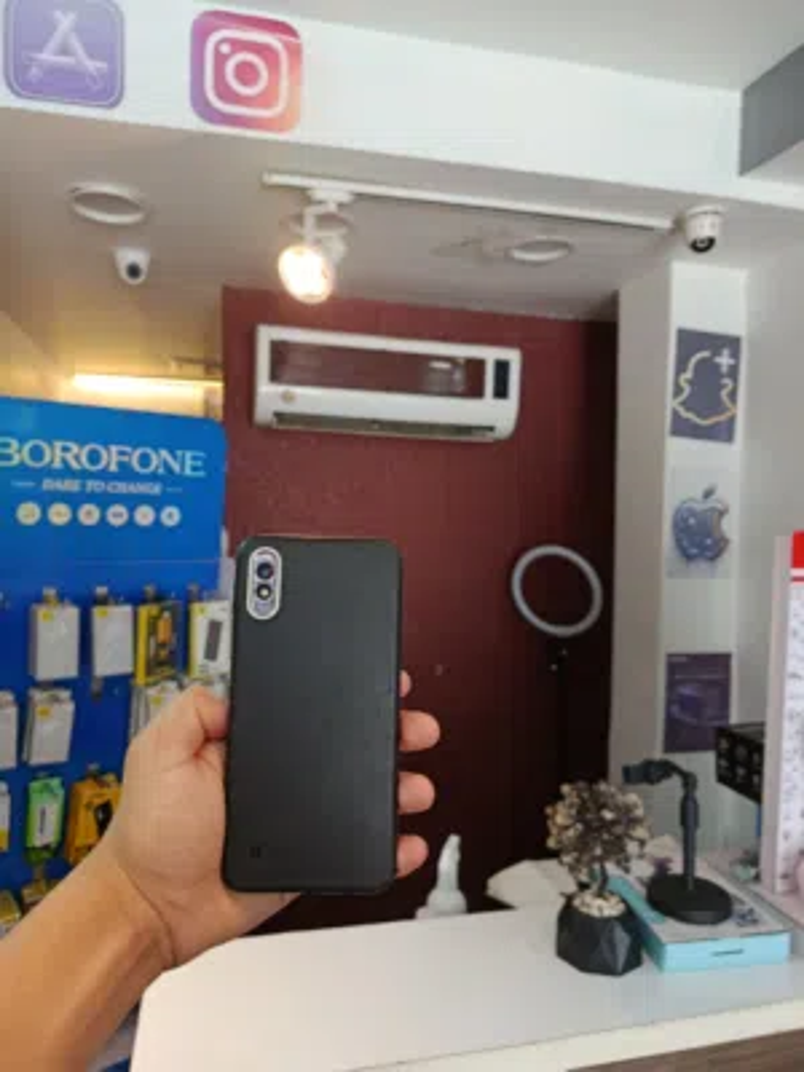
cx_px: 402
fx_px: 743
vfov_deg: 71.6
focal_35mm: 24
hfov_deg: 56.8
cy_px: 536
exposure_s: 1/120
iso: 600
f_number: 1.7
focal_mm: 5.24
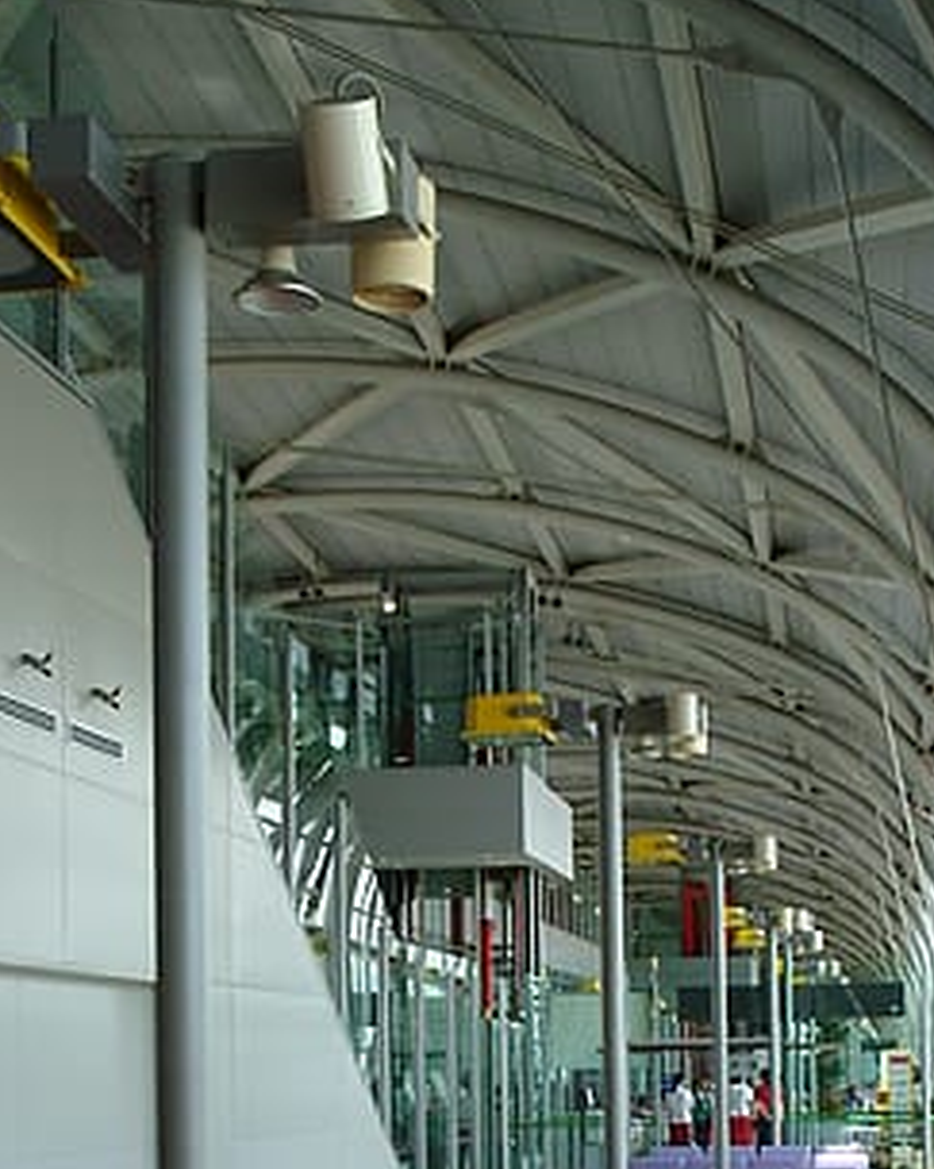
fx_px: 2210
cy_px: 1038
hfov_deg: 23.7
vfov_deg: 28.5
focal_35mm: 64
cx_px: 630
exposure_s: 1/250
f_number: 5.6
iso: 800
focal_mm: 23
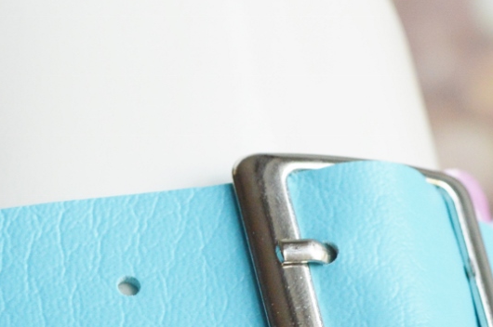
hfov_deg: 7.3
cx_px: 206
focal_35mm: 283
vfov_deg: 4.8
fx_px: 3872
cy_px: 284
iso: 400
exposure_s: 1/125
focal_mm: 45
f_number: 5.6
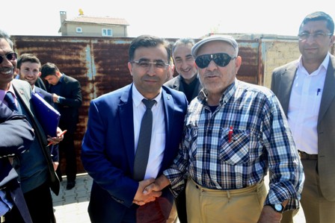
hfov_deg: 67.4
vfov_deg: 48.0
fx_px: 251
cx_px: 168
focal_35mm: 27
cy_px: 112
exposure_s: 1/125
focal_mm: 18
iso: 360
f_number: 11
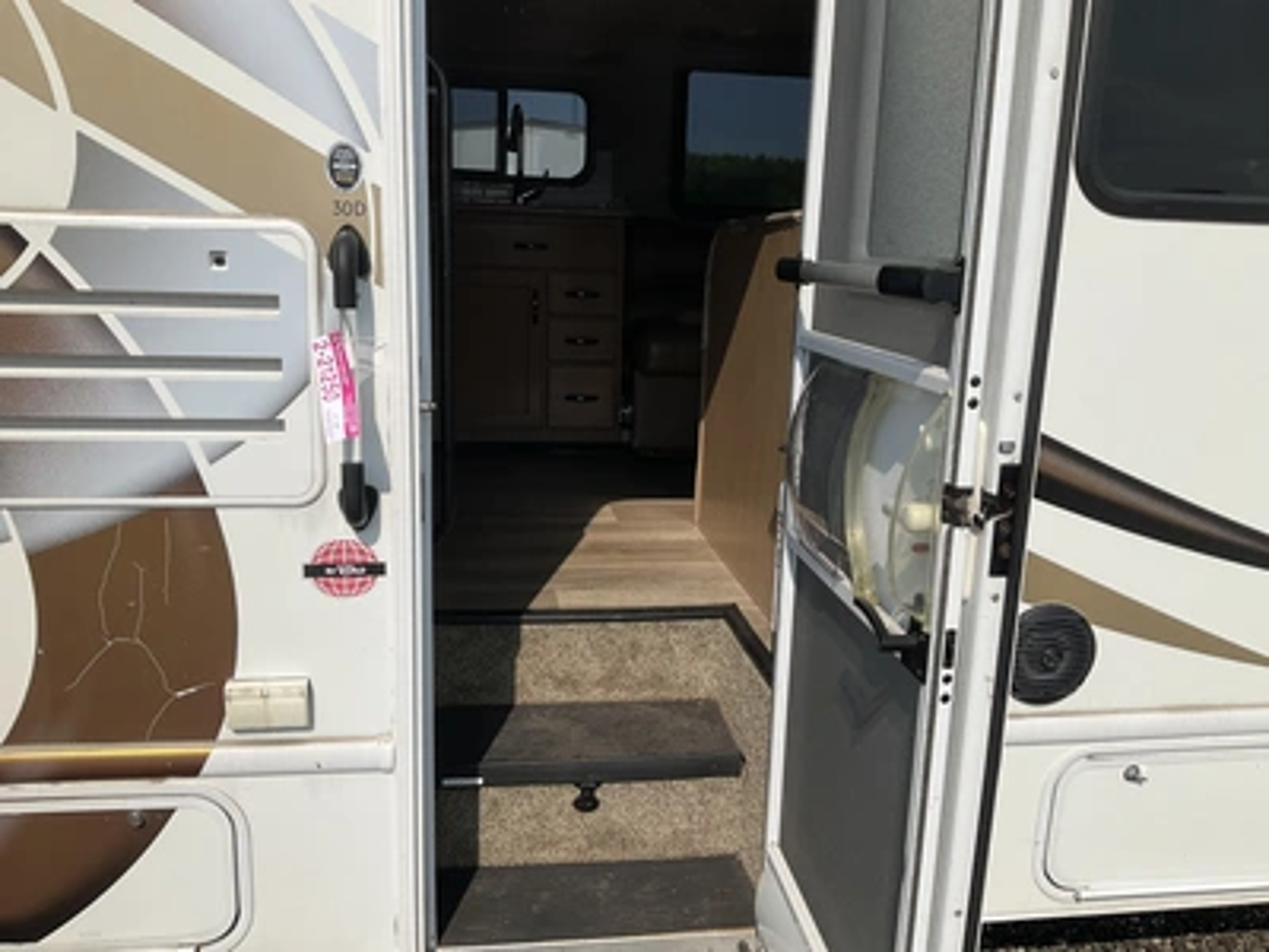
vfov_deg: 48.2
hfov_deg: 61.7
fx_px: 1063
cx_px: 634
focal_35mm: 29
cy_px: 476
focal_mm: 3
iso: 25
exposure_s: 1/3788
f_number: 1.8
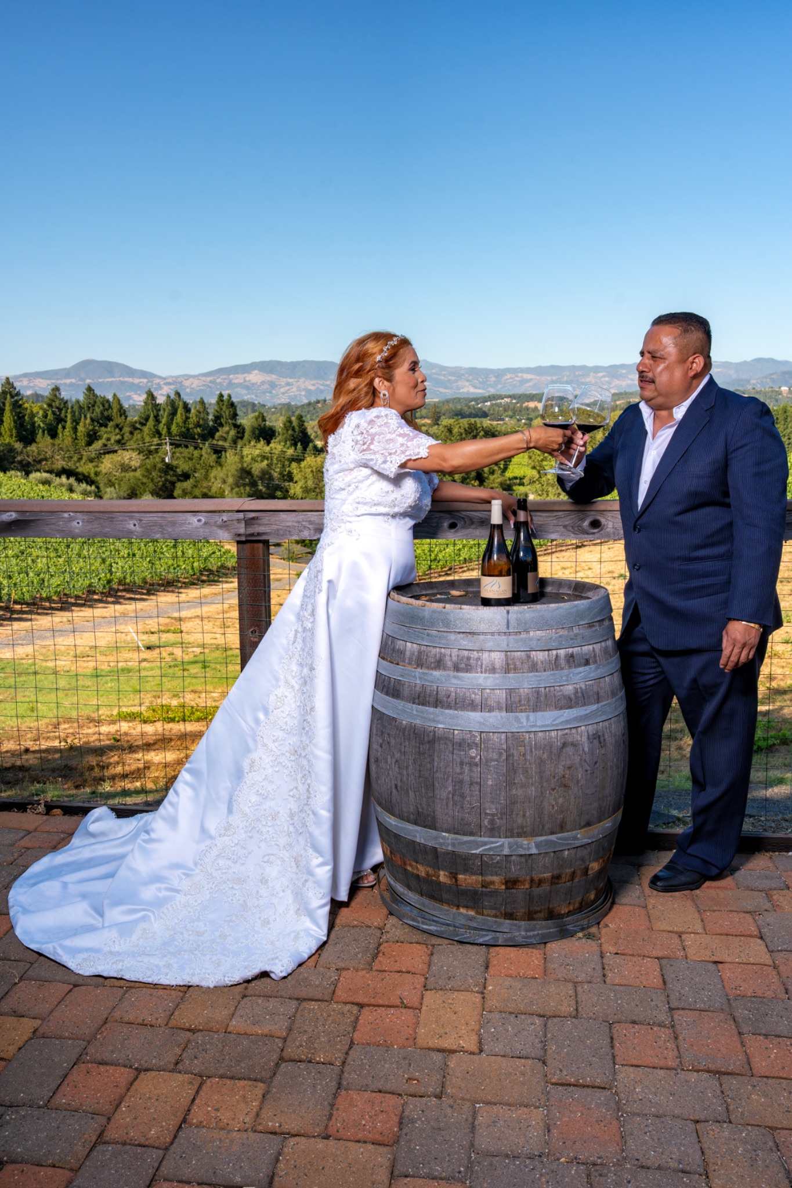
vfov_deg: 61.9
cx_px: 396
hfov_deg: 43.6
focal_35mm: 30
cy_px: 594
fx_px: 990
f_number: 8
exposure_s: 1/250
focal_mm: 30
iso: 125
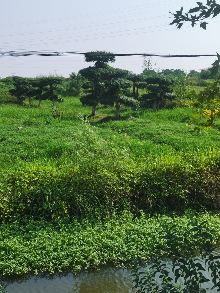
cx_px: 110
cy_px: 146
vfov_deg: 39.7
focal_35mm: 48
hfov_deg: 30.3
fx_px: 407
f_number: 1.6
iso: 50
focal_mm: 5.56
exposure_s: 1/3891
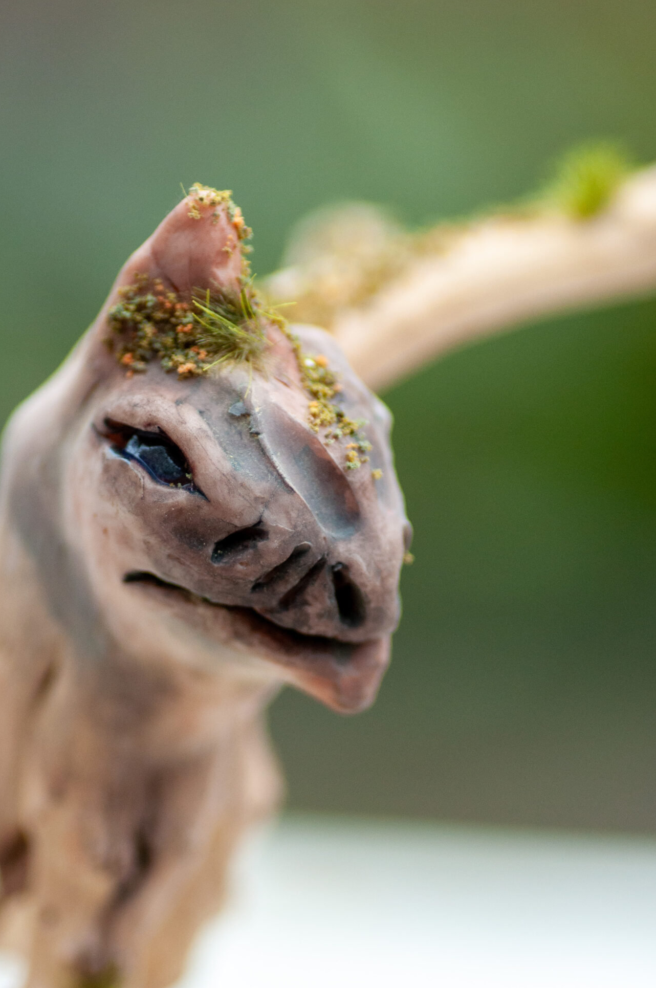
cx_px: 255
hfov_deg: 7.6
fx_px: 4906
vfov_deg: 11.5
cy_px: 641
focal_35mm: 179
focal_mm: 90
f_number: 4.5
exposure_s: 1/1000
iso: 500
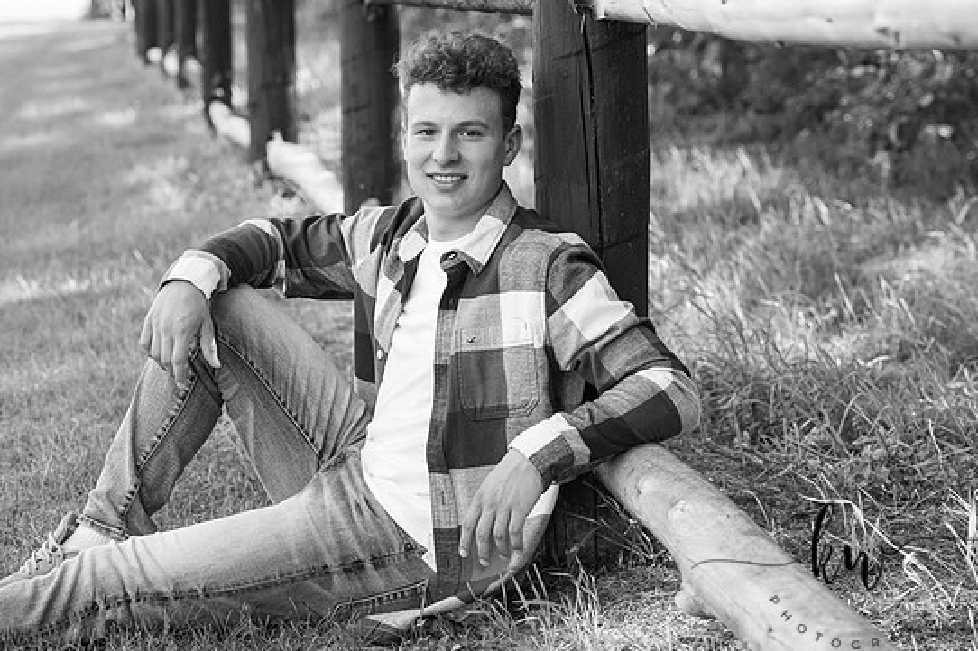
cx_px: 494
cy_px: 316
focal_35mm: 91
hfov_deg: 22.4
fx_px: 2471
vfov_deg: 15.0
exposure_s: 1/200
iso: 400
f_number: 5
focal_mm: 85
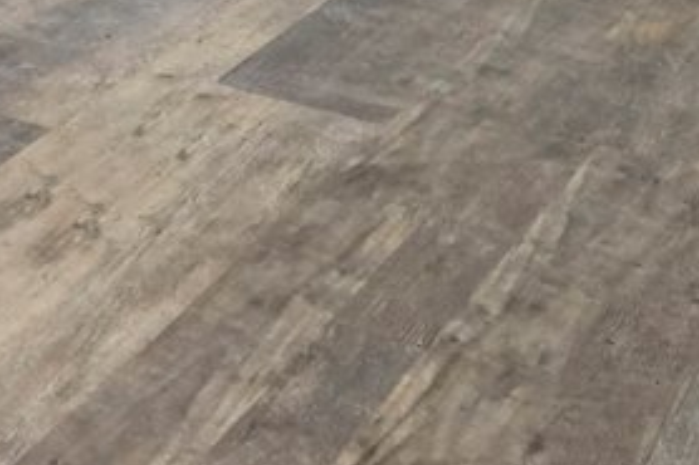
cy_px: -755
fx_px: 2290
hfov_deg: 15.3
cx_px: -505
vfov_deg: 9.8
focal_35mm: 118
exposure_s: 1/60
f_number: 8
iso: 400
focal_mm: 16
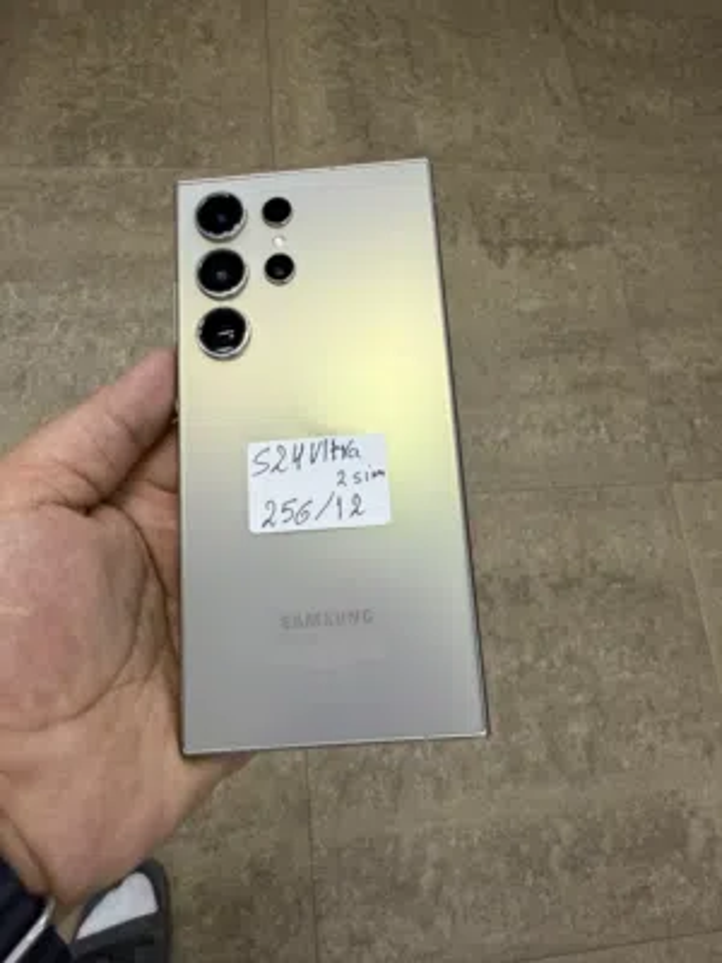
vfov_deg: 71.6
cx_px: 361
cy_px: 482
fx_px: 667
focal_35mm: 24
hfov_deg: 56.8
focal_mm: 2.22
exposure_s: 1/100
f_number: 2.2
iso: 125
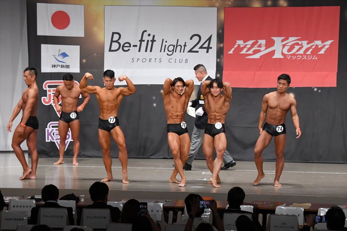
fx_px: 1127
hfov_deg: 17.5
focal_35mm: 117
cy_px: 116
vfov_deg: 11.7
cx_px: 174
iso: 6400
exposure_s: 1/400
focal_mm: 78
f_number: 5.6
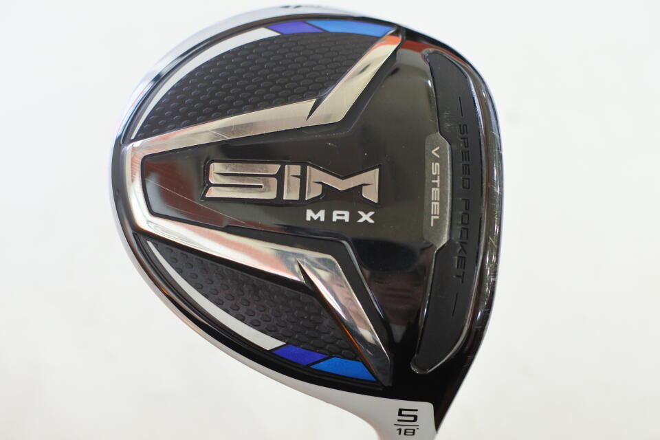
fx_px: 898
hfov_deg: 40.3
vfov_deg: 27.5
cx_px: 330
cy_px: 220
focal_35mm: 49
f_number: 2.8
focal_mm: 18.5
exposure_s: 1/125
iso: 720
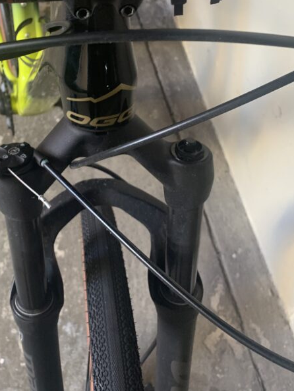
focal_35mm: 42
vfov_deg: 43.2
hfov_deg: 33.8
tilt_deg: -49.8
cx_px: 82
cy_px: 93
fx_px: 475
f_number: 1.8
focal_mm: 4.25
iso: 200
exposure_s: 1/60
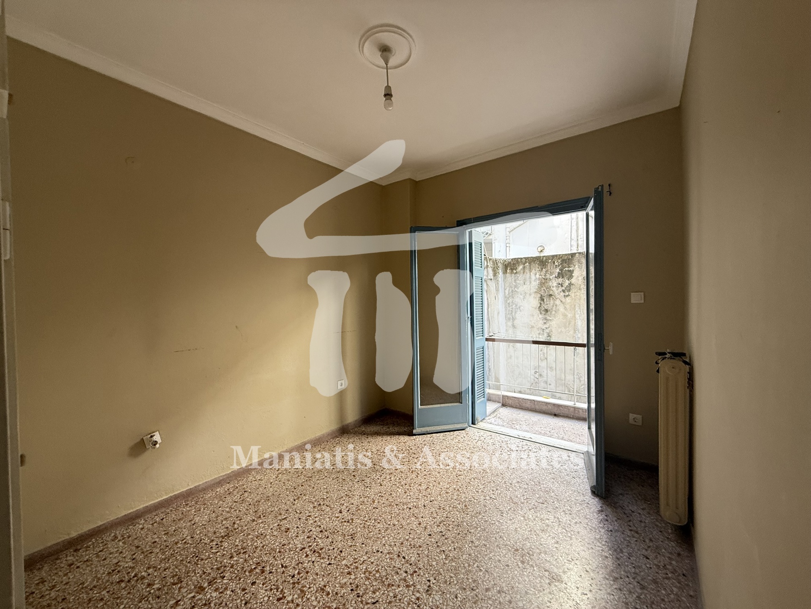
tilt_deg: -1.0
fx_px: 328
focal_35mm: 14
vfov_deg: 85.7
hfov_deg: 102.1
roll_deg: -0.5
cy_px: 304
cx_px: 406
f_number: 2.2
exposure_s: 1/99
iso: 125
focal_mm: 2.22
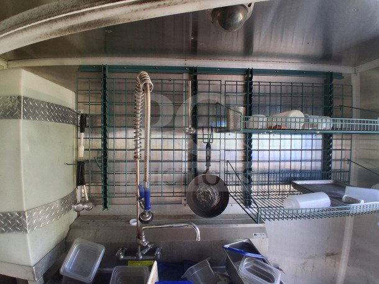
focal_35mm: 17
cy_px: 142
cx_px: 190
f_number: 2.2
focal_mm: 1.4
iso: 160
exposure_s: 1/40
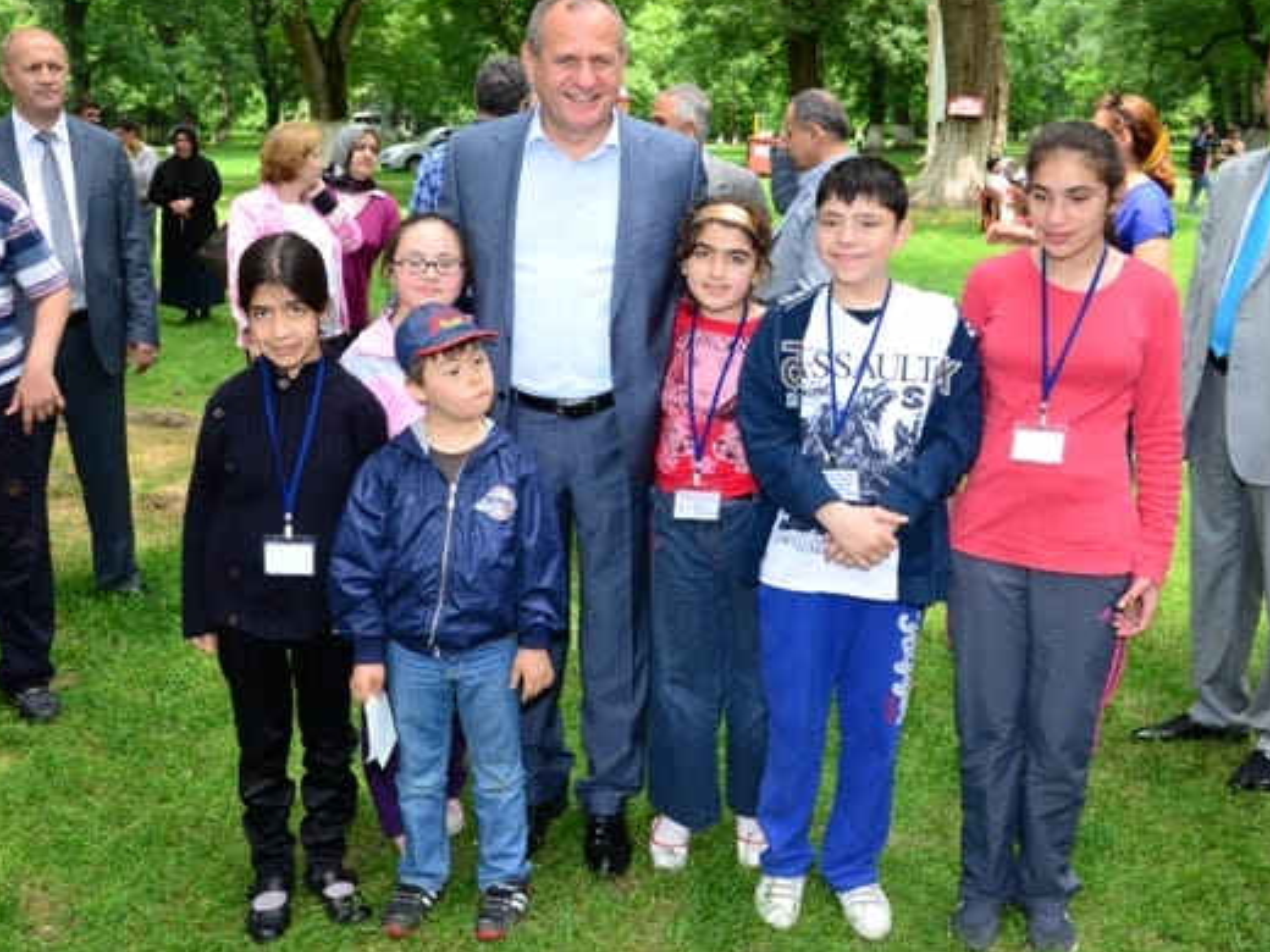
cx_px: 596
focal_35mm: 39
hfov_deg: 47.8
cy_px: 444
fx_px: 1431
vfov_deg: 36.8
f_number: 6.3
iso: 400
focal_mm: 22
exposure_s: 1/125
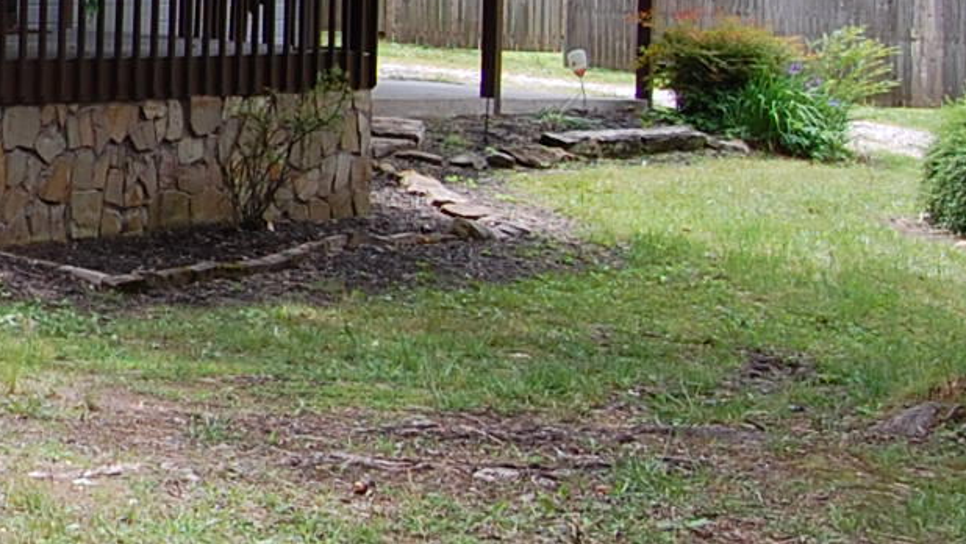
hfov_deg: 17.5
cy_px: -25
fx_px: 2639
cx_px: -672
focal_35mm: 103
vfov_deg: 11.6
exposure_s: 1/160
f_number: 6.3
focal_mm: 18
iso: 200
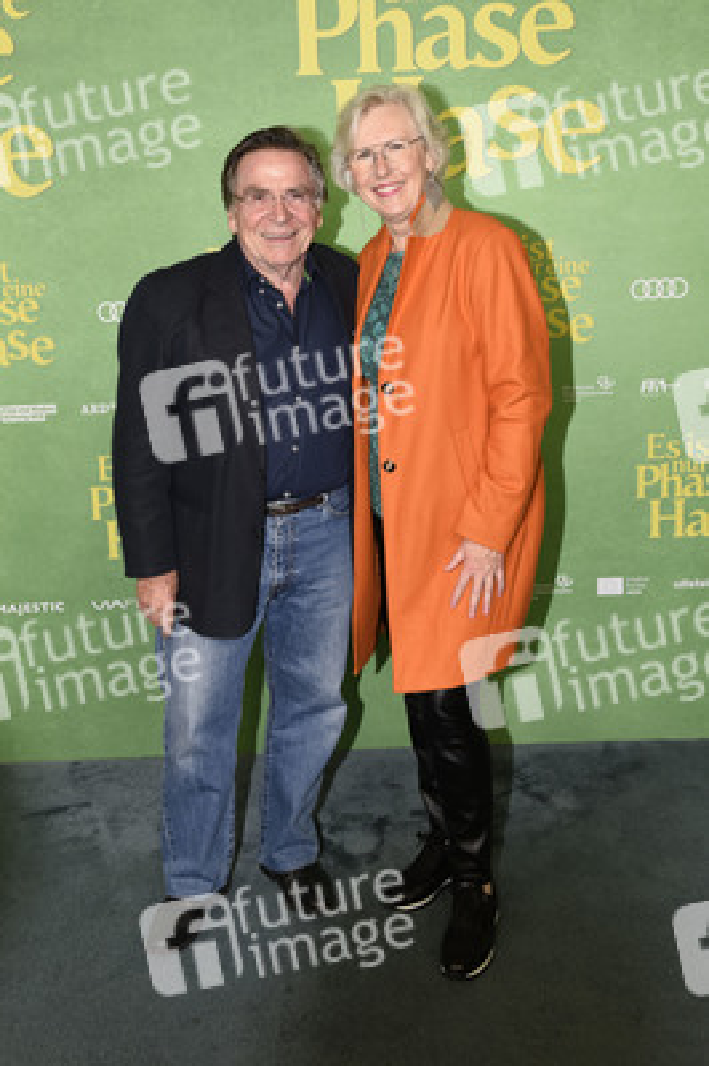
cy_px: 533
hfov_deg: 38.8
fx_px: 1006
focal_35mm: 34
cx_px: 354
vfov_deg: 55.8
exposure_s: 1/125
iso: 500
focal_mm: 34
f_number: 6.3
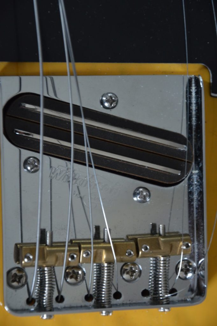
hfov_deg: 8.7
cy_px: 163
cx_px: 108
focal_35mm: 158
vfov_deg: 13.1
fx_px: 1426
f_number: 5.6
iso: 800
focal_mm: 105
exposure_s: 1/25
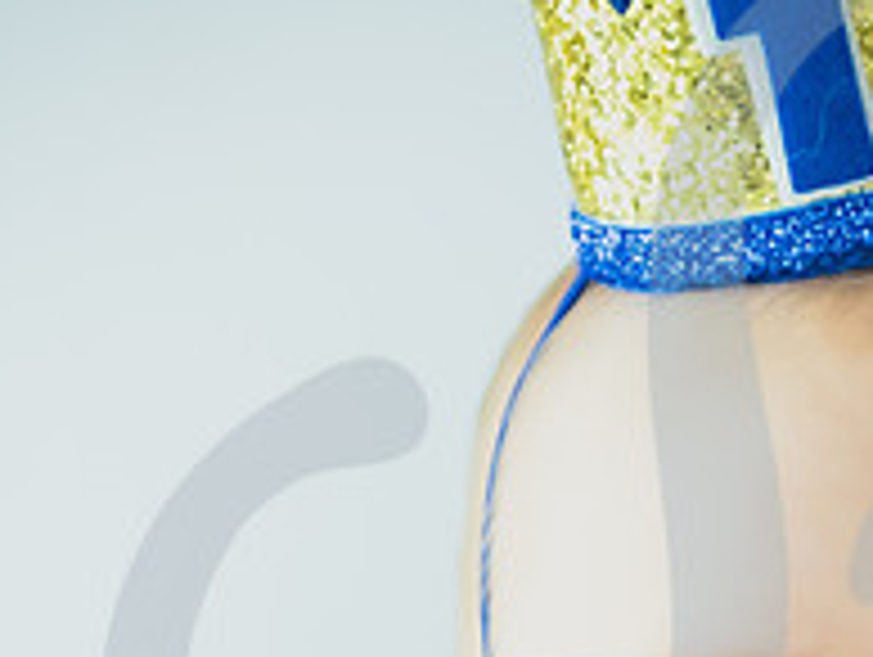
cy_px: 758
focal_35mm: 201
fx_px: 5075
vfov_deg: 7.4
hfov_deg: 9.8
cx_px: 814
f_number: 2.8
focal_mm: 70
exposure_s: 1/125
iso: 200
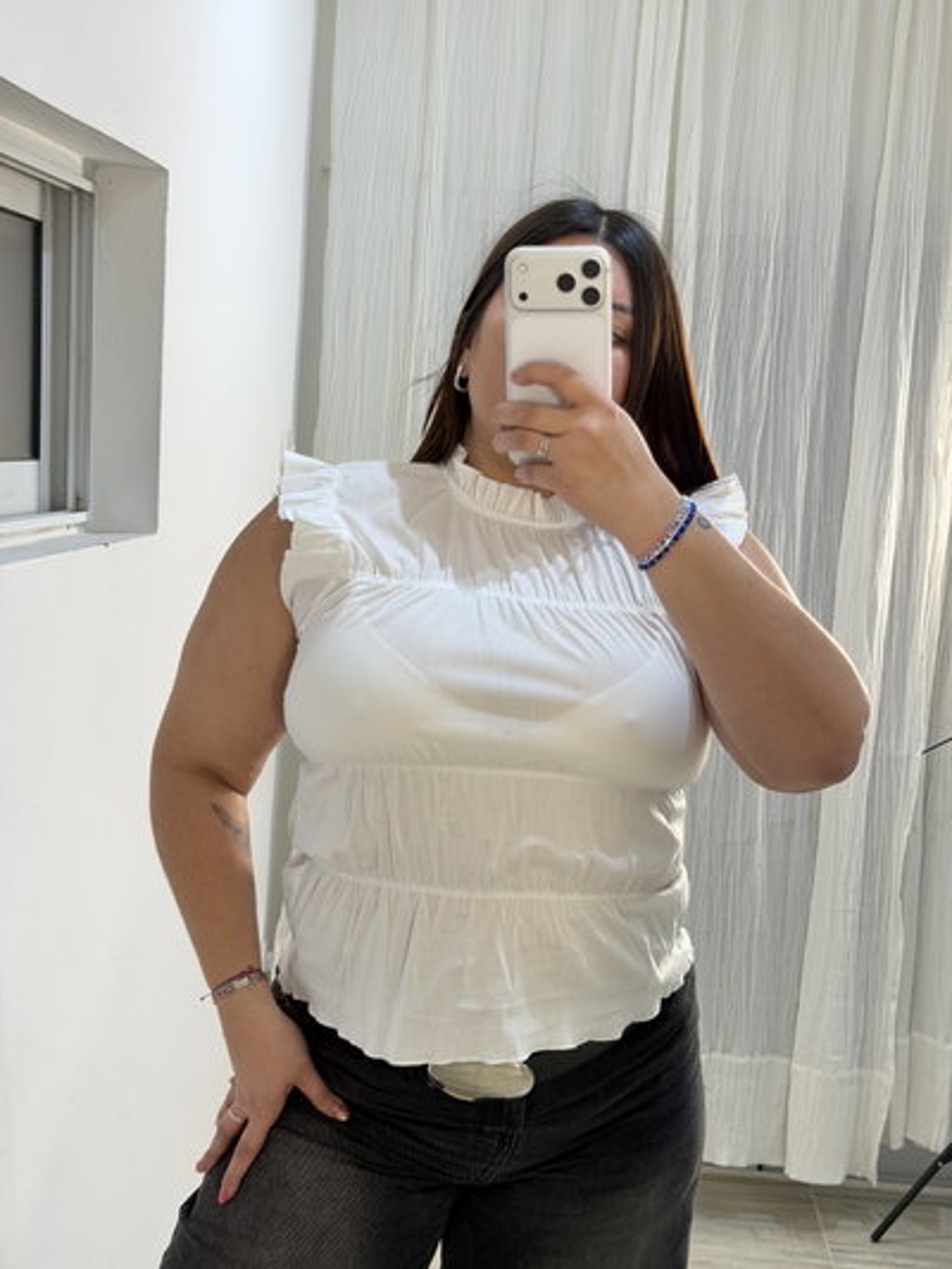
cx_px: 476
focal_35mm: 48
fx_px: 1759
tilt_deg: -16.3
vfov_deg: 39.6
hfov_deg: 30.3
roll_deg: -2.0
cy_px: 634
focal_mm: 6.76
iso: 100
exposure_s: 1/100
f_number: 1.78
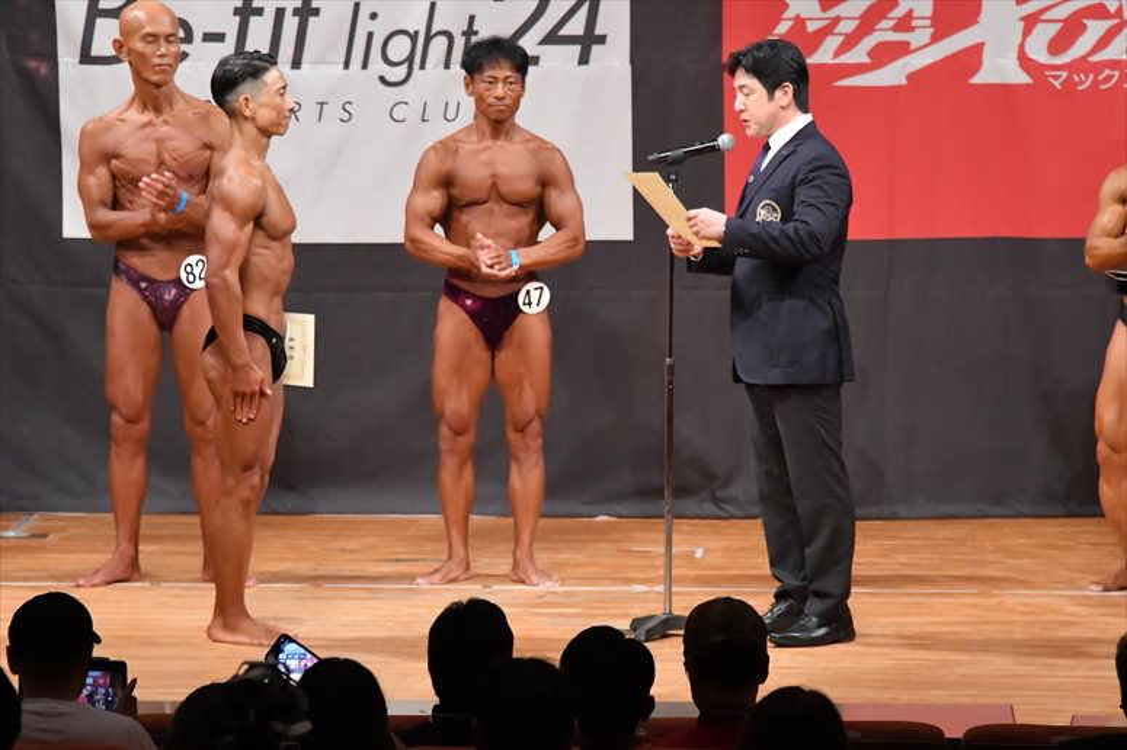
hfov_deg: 8.6
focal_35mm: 240
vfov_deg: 5.7
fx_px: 7510
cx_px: 564
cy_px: 375
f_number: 5.6
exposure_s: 1/400
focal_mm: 160
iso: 10000
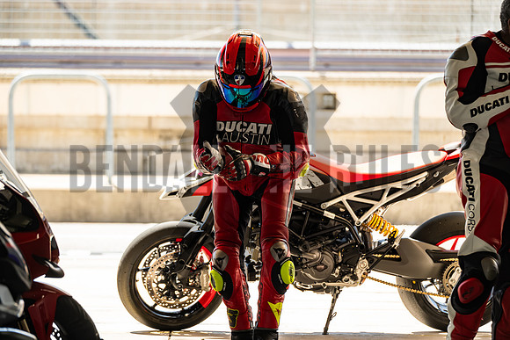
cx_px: 255
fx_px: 4492
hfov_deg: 6.5
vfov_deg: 4.3
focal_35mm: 317
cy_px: 170
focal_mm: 211
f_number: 5
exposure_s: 1/250
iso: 640
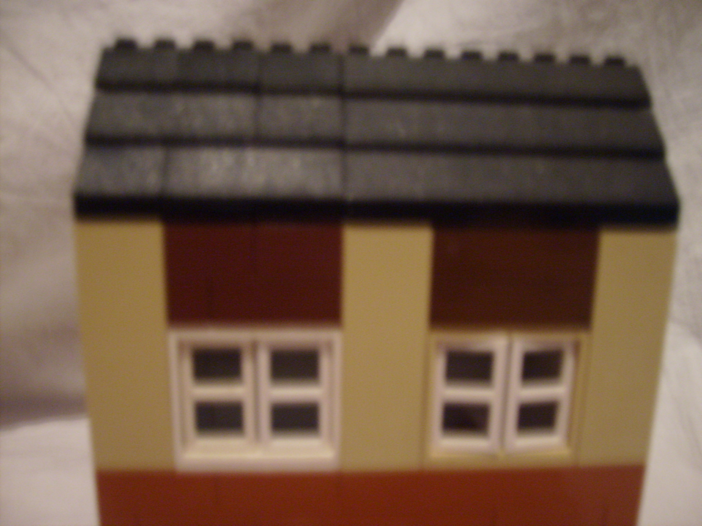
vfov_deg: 40.7
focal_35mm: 35
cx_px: 351
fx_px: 710
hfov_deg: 52.6
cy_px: 263
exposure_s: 1/2
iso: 200
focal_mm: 5.8
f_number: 2.8
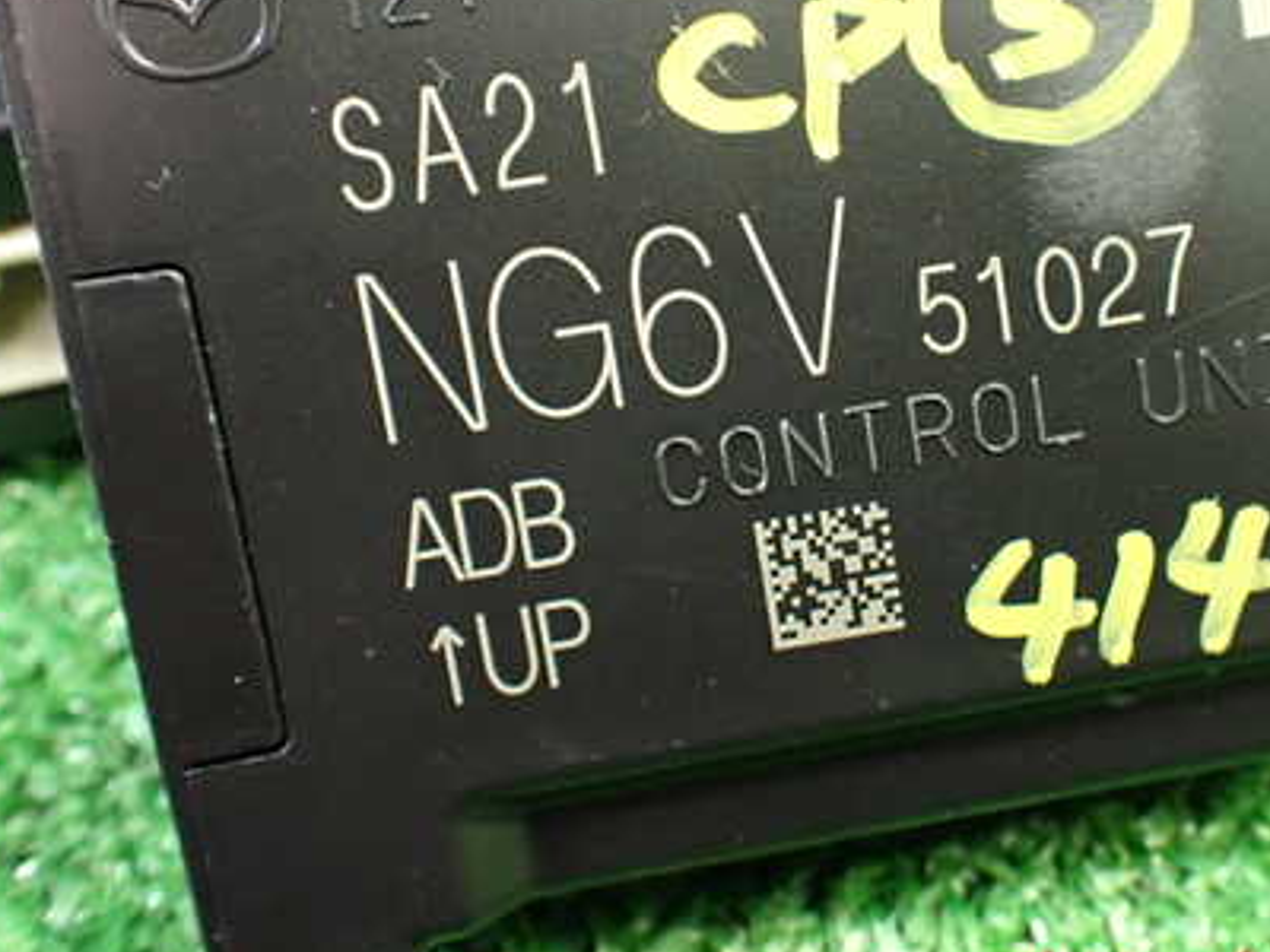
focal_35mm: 45
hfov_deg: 41.7
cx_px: 806
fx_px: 1651
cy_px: 311
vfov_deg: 31.9
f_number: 2.3
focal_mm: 5.4
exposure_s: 1/30
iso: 800
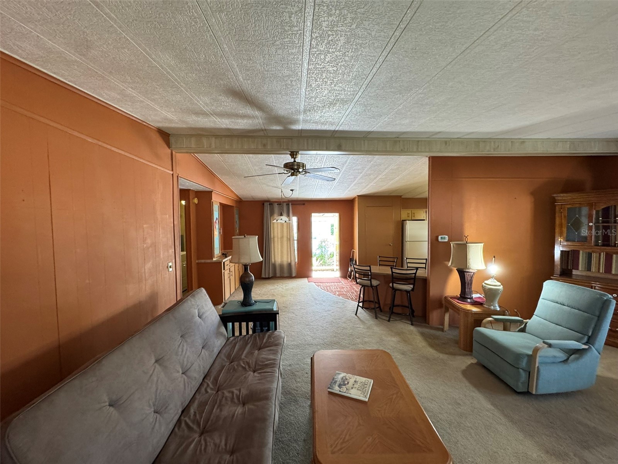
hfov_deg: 102.1
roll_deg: +1.6
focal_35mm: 14
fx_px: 250
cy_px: 232
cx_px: 309
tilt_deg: -0.4
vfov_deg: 85.7
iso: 320
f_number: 2.2
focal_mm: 2.22
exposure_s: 1/74
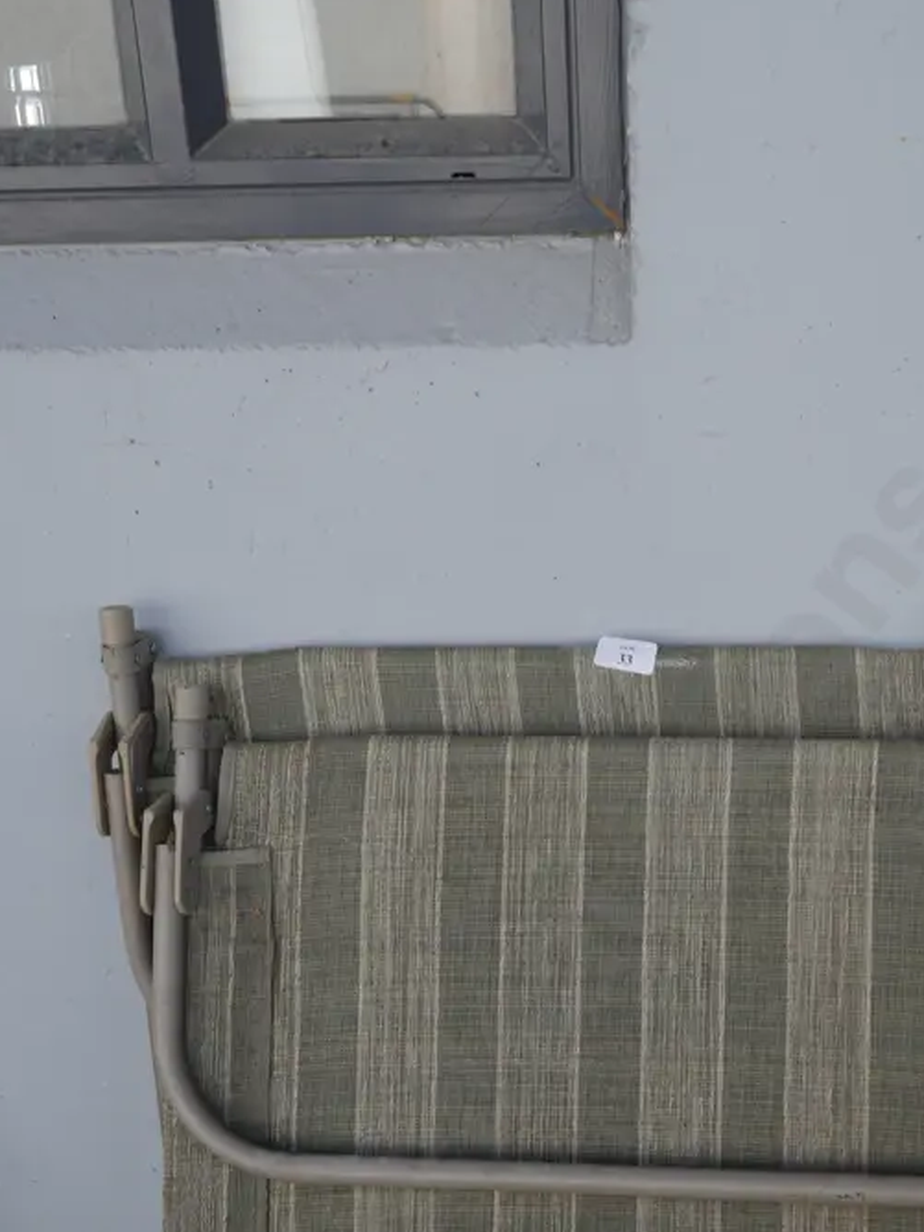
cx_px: 642
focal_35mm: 46
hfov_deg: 31.2
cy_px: 876
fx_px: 1637
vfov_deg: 40.4
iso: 200
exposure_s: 1/250
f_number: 6.3
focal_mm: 15
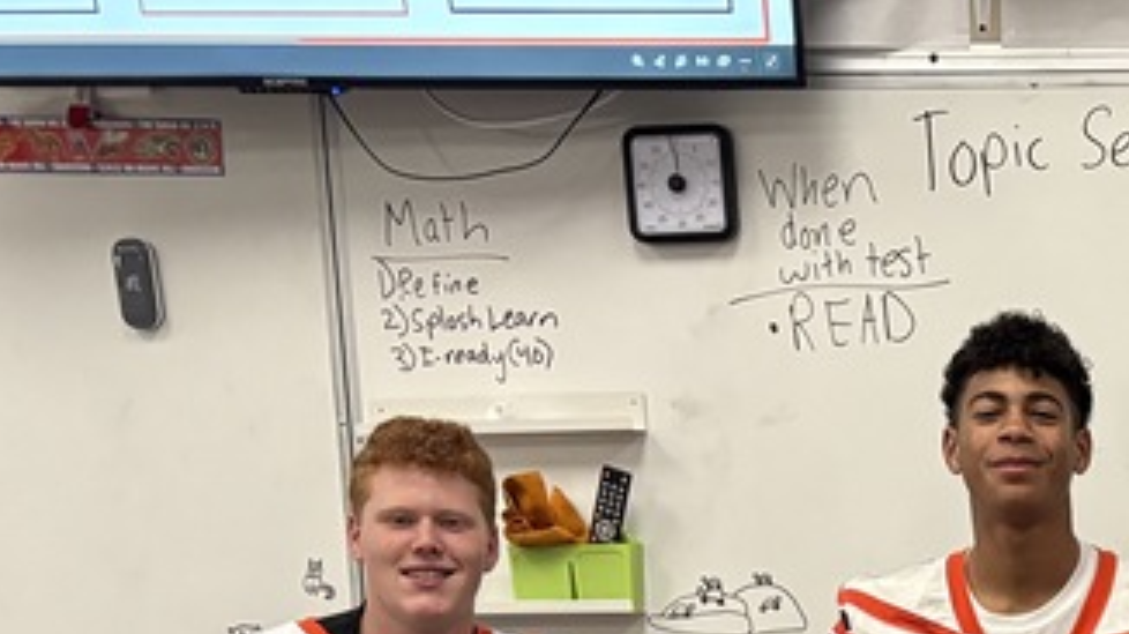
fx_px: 2663
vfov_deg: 12.2
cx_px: 1274
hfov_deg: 22.4
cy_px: 1202
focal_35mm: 89
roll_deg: -0.3
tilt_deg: -14.5
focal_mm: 5.96
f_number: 1.6
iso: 320
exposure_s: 1/60
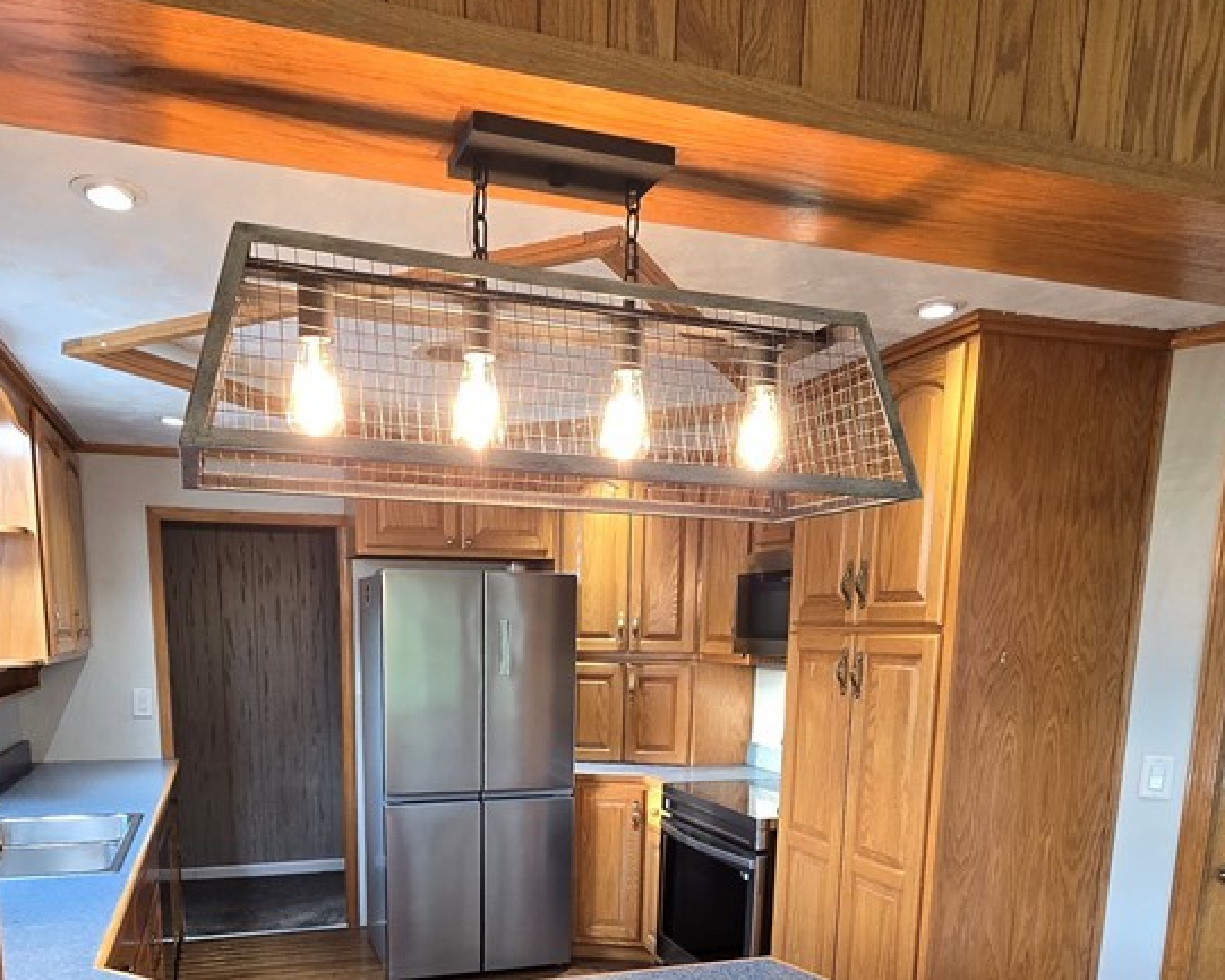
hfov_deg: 69.8
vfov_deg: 54.3
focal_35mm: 24
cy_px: 799
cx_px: 514
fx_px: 870
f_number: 2.2
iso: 200
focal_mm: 2.2
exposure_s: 1/60
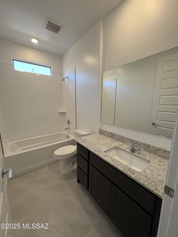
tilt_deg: -9.8
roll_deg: +0.2
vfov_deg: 102.1
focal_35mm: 14
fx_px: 96
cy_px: 118
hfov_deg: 85.7
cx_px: 89
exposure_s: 1/120
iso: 125
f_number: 2.2
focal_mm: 2.22
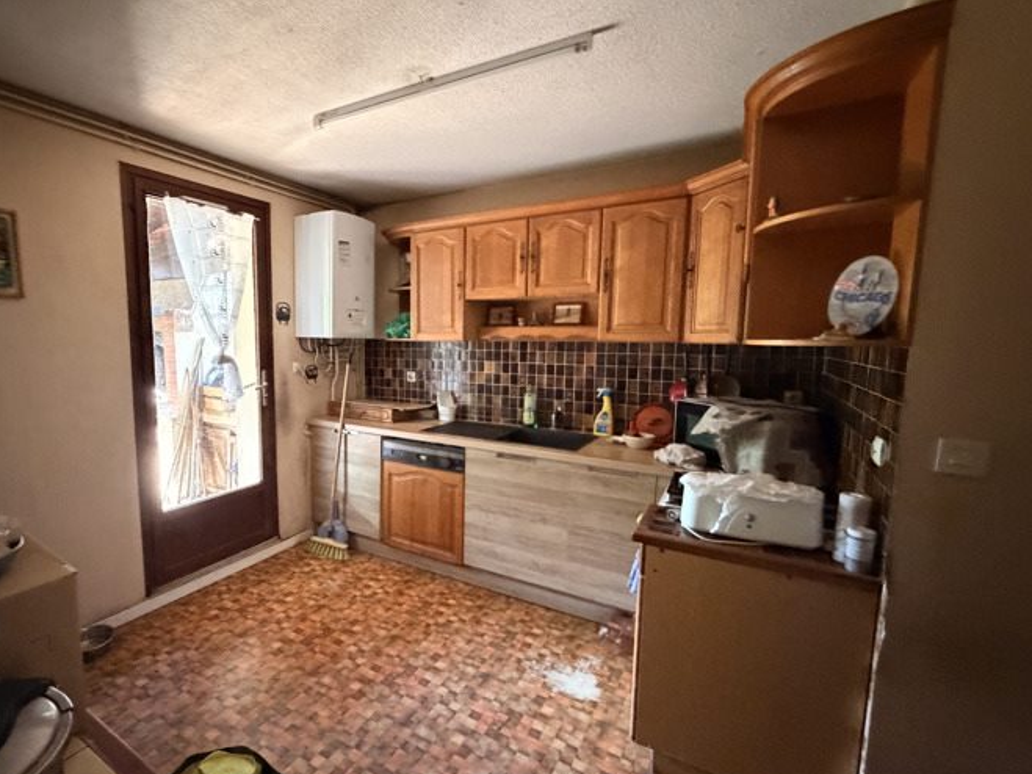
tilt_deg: -6.0
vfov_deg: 74.7
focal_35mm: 17
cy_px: 390
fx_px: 507
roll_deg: +0.2
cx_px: 418
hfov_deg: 90.0
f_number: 2.2
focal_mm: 2.22
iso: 1250
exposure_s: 1/51
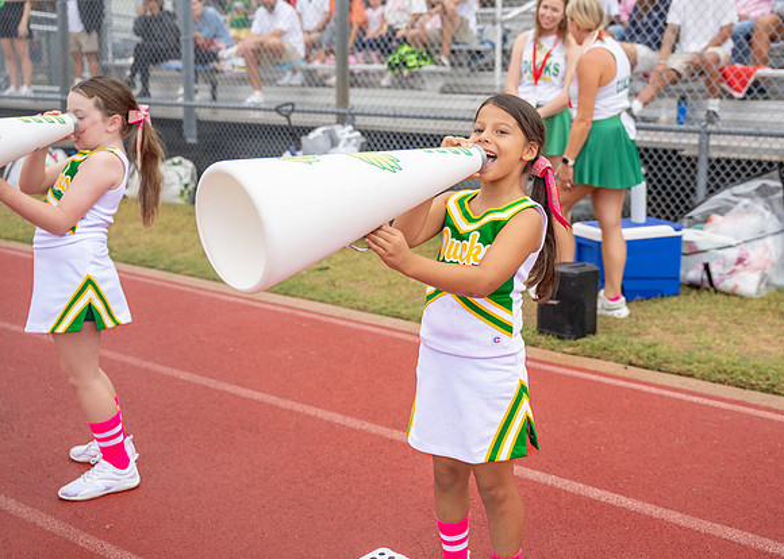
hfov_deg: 42.0
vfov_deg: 30.6
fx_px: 1018
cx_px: 463
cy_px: 203
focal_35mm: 46
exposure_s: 1/1250
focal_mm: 34.3
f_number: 2.8
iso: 320
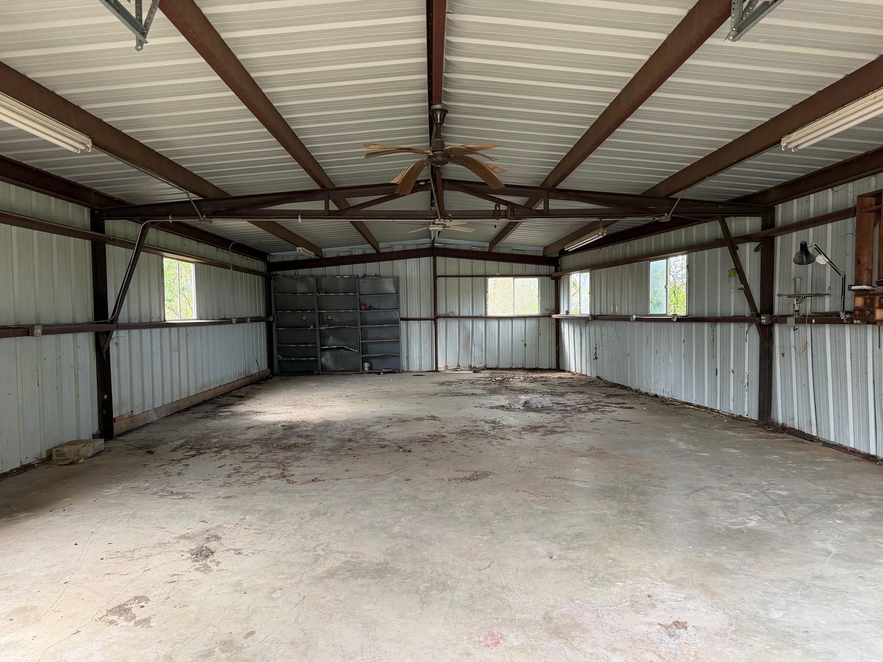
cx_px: 450
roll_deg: +1.1
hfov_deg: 69.4
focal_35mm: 25
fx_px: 638
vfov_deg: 54.9
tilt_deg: -4.5
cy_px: 343
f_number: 1.78
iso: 160
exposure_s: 1/202
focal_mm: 6.76
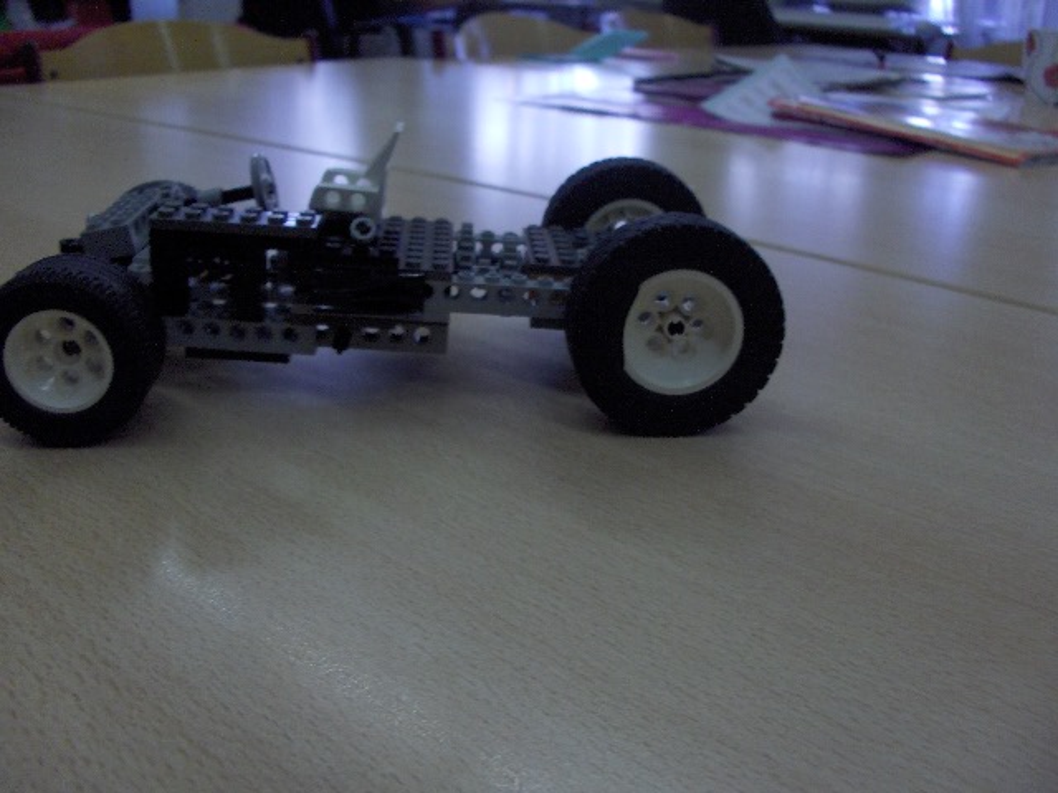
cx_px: 529
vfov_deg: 40.7
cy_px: 396
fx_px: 1070
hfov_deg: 52.6
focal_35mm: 35
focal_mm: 5.8
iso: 200
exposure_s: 1/66.3
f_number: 2.6
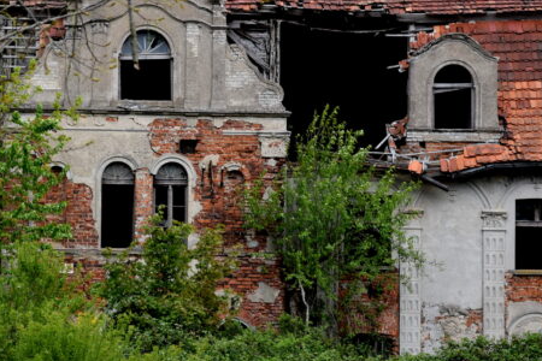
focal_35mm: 192
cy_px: 191
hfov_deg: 10.7
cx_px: 129
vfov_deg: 7.2
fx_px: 2888
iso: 320
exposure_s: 1/500
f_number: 5.6
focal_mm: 75
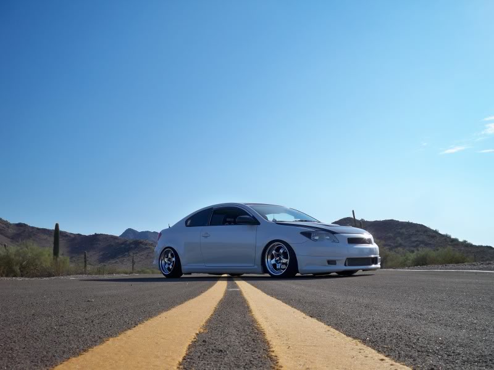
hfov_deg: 52.6
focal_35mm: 35
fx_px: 499
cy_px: 185
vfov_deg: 40.7
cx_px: 247
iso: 64
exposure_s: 1/500
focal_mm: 6.3
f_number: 4.7
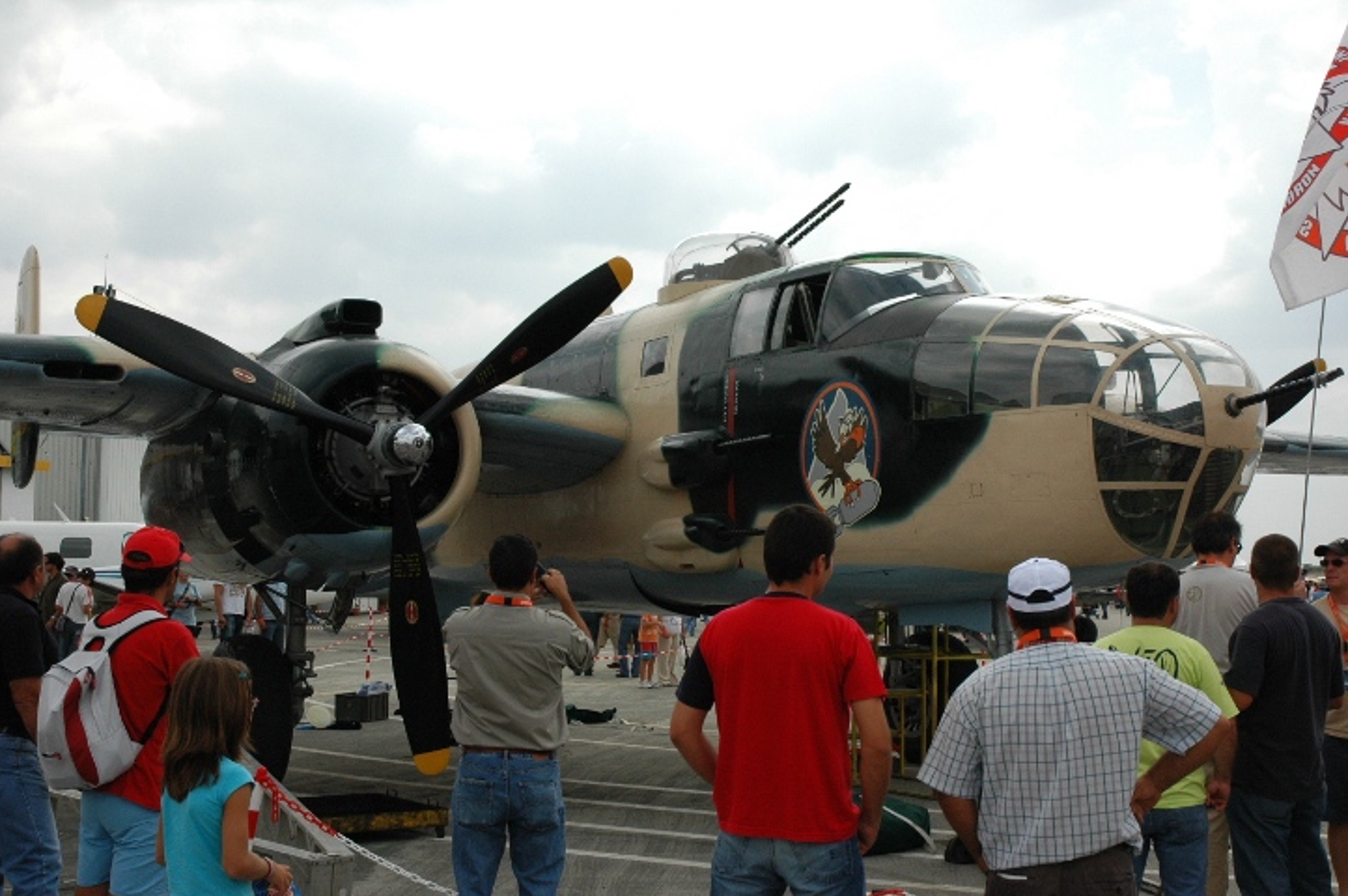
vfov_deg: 26.2
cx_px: 728
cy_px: 435
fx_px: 1929
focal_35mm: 52
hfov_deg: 38.5
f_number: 11
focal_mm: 31
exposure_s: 1/500
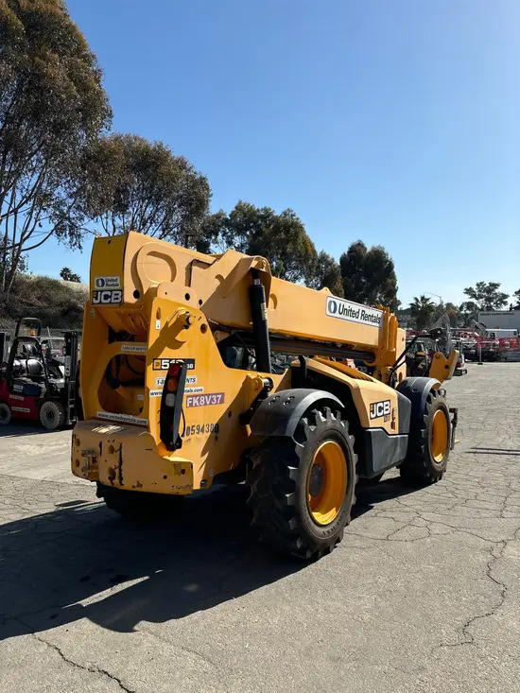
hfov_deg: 53.1
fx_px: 521
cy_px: 346
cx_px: 260
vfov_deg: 67.3
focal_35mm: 26
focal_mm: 5.96
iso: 50
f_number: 1.6
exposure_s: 1/3205
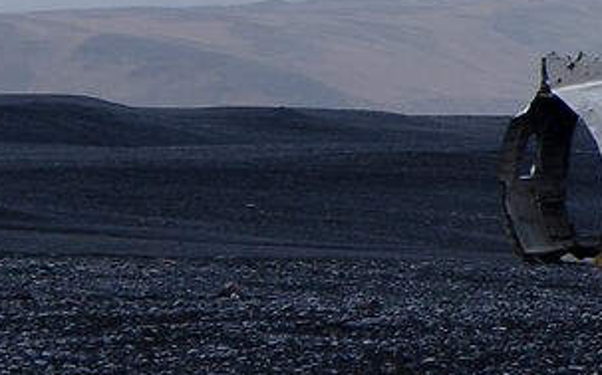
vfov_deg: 2.4
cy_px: -101
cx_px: 2007
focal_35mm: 544
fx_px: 8921
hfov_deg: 3.7
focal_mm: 45
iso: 100
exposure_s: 1/13
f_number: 9
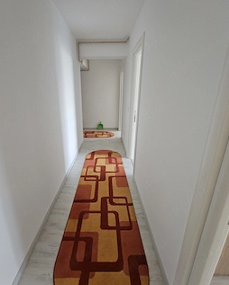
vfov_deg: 93.1
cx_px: 105
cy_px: 138
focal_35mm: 16
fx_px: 135
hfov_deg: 80.3
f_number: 2.2
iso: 500
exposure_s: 1/30
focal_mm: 2.2
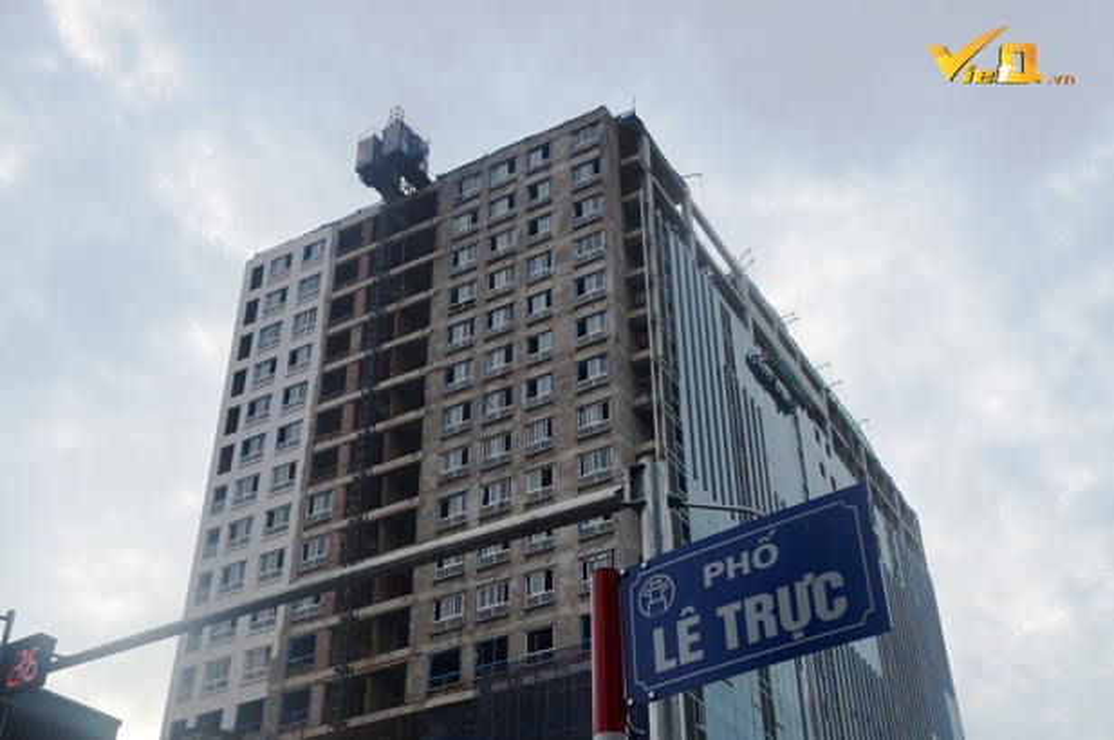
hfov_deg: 48.0
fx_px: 1252
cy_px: 370
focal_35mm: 40
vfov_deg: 32.9
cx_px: 557
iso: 200
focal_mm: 27
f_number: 8
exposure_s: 1/320
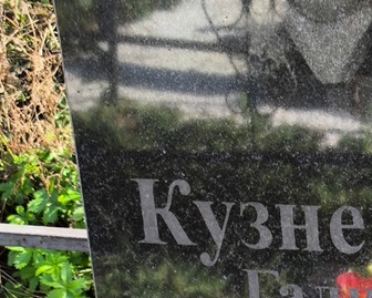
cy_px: 322
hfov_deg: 16.4
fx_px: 1278
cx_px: 335
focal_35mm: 116
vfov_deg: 13.1
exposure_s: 1/262
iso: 50
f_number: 1.7
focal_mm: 4.71
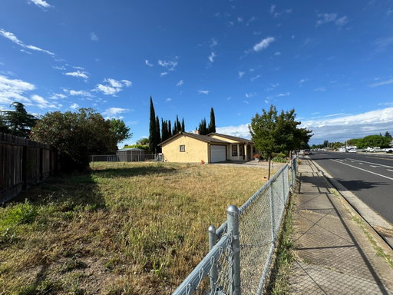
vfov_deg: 85.7
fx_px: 159
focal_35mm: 14
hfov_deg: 102.1
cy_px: 148
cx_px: 196
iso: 50
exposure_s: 1/2494
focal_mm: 2.22
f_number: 2.2
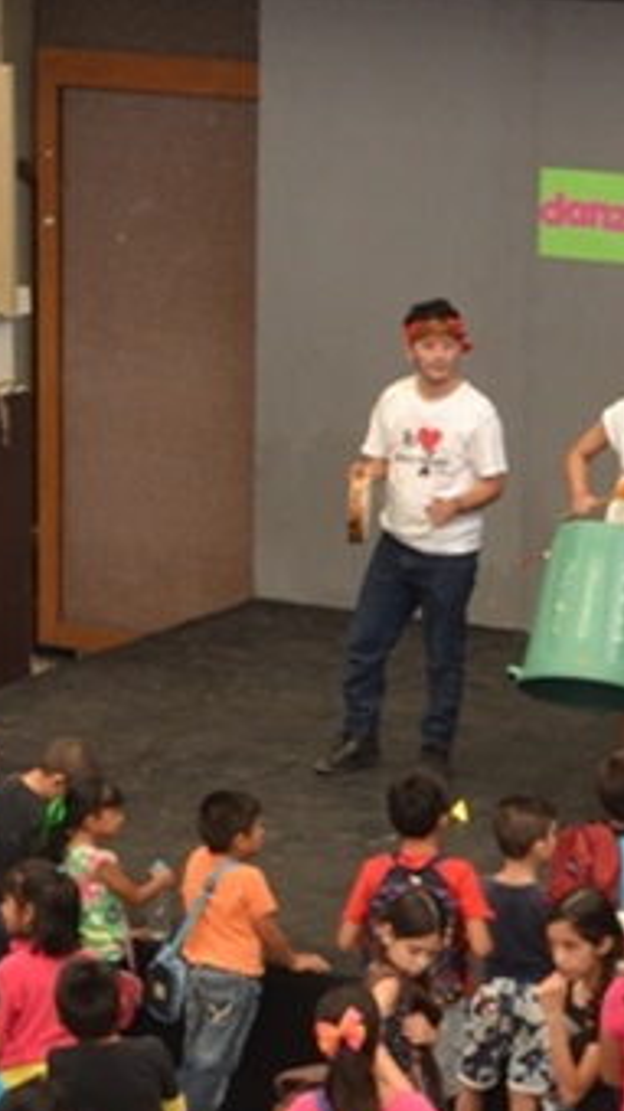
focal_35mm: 189
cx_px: 3
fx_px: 5565
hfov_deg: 6.4
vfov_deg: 11.3
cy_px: 993
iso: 400
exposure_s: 1/160
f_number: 5.6
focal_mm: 40
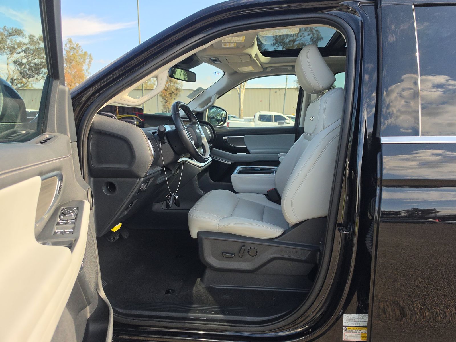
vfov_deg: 58.9
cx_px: 228
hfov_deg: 73.9
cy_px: 171
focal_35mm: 23
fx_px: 303
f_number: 1.4
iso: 63
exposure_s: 1/2607
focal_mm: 6.5
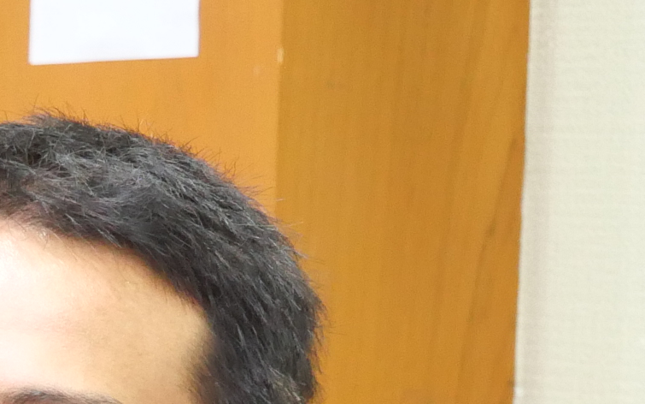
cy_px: 952
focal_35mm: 361
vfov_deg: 3.6
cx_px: -646
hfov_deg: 5.7
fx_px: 6346
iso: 1000
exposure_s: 1/5
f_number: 5.6
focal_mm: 35
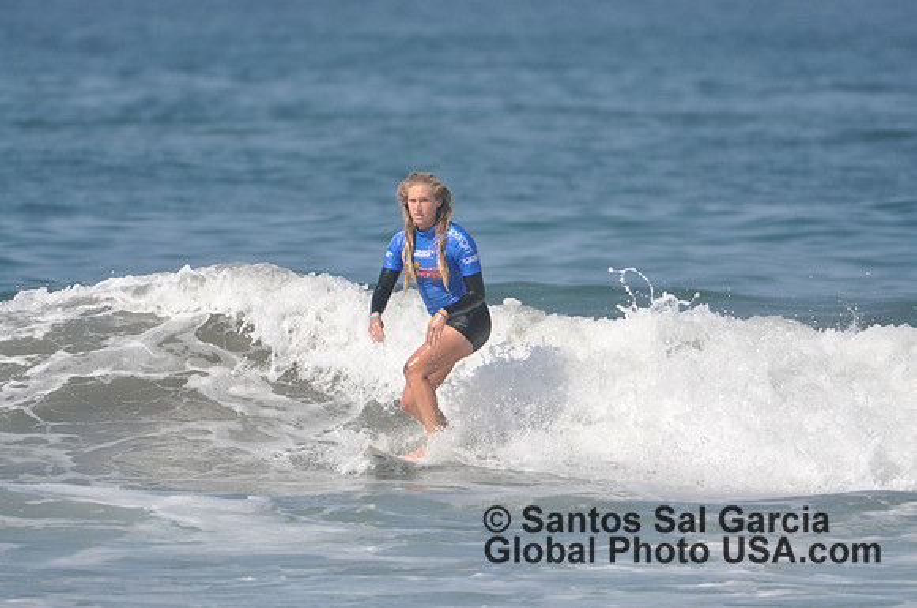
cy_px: 304
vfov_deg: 1.7
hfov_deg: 2.5
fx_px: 20985
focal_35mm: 825
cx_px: 458
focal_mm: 550
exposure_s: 1/1600
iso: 400
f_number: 6.3
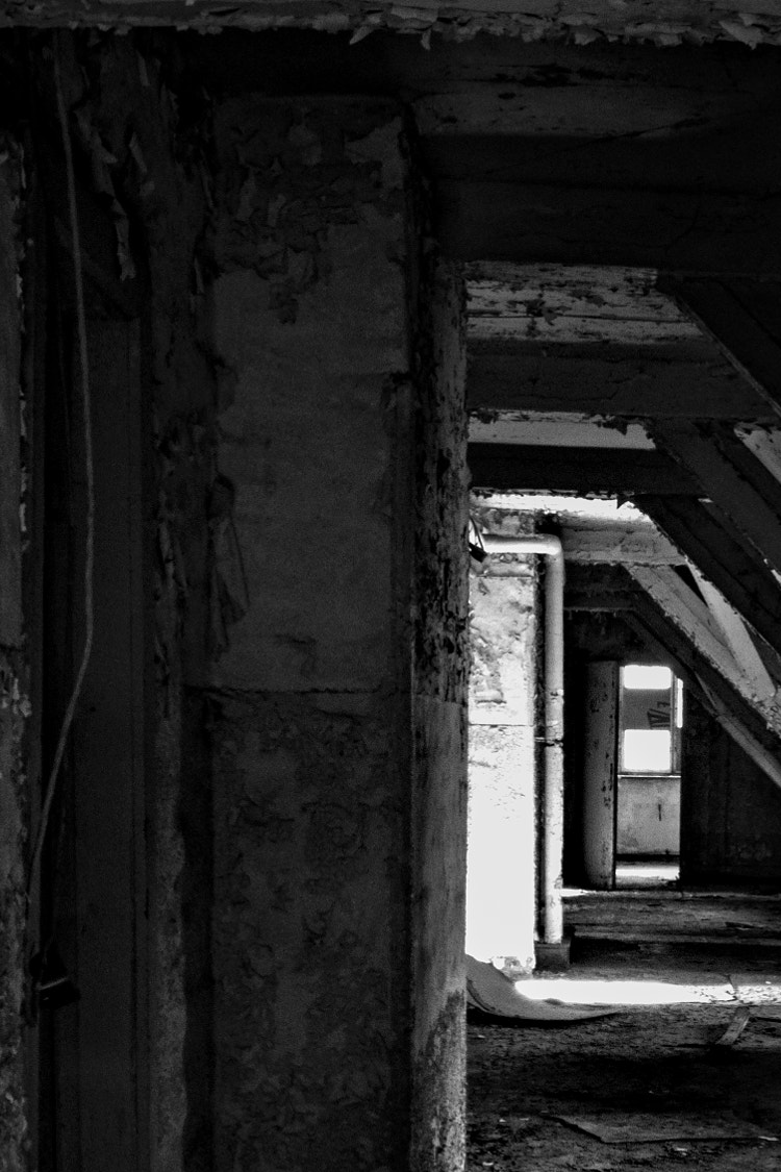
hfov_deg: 19.1
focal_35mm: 71
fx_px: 2310
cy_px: 1025
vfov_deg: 27.6
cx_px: 278
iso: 500
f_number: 22
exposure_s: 1
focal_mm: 26
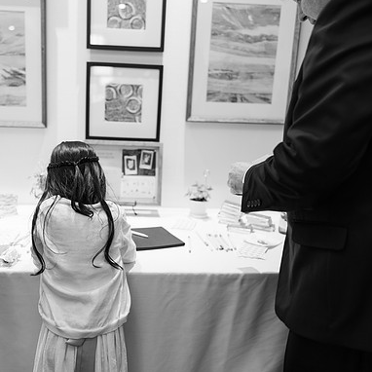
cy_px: 185
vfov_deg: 52.5
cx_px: 127
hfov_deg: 51.6
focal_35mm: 31
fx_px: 377
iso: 200
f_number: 1.4
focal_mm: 24
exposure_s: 1/30
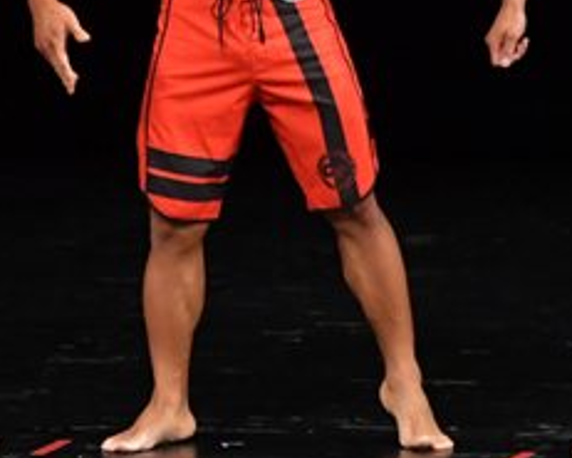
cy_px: 5
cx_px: -155
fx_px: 12787
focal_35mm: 755
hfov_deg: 2.6
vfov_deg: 2.1
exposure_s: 1/400
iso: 3200
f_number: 5.6
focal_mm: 160
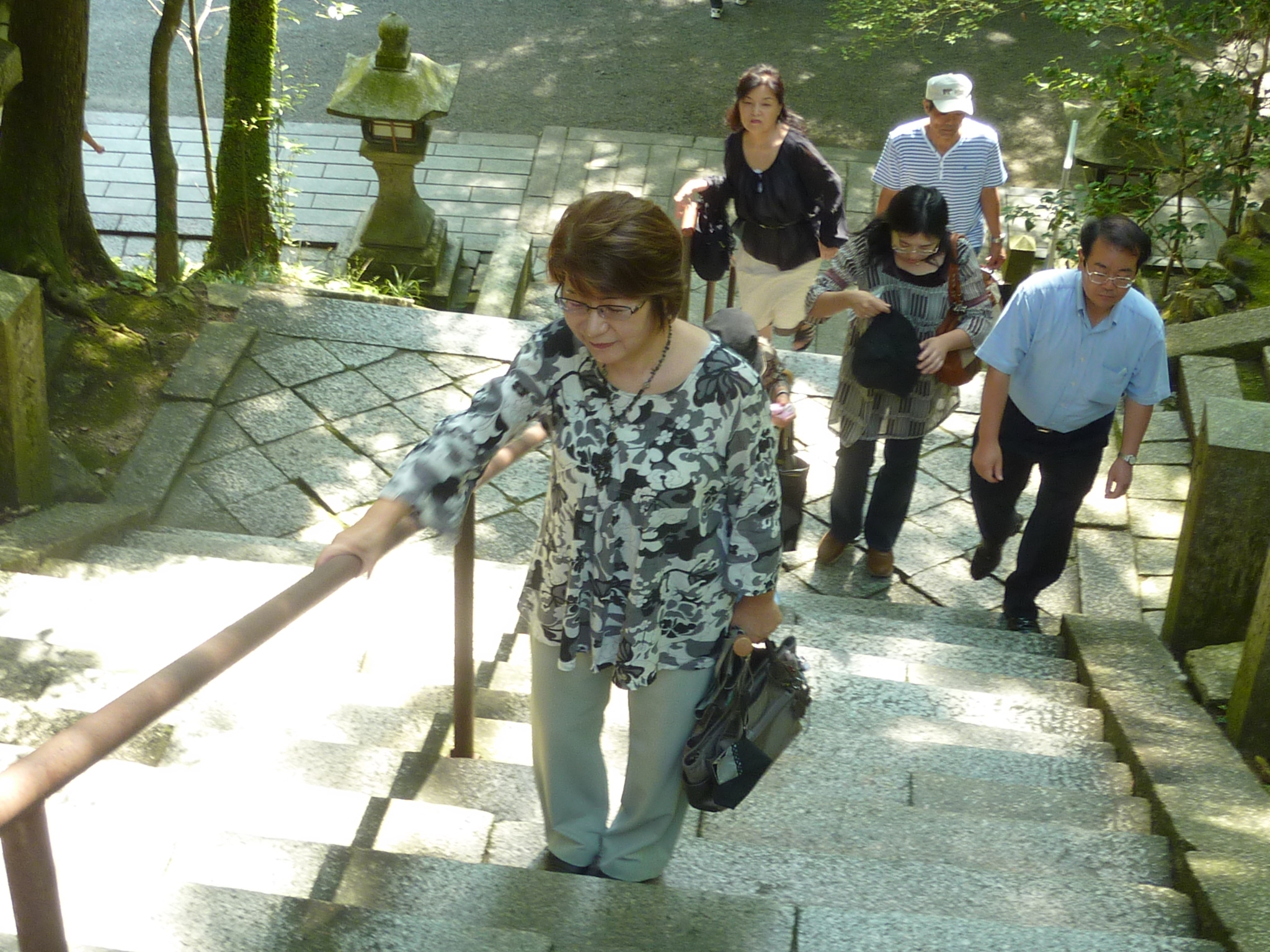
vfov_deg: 25.2
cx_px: 635
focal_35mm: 58
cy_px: 476
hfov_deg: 33.2
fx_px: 2128
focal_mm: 5.3
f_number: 3.5
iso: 80
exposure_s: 1/50
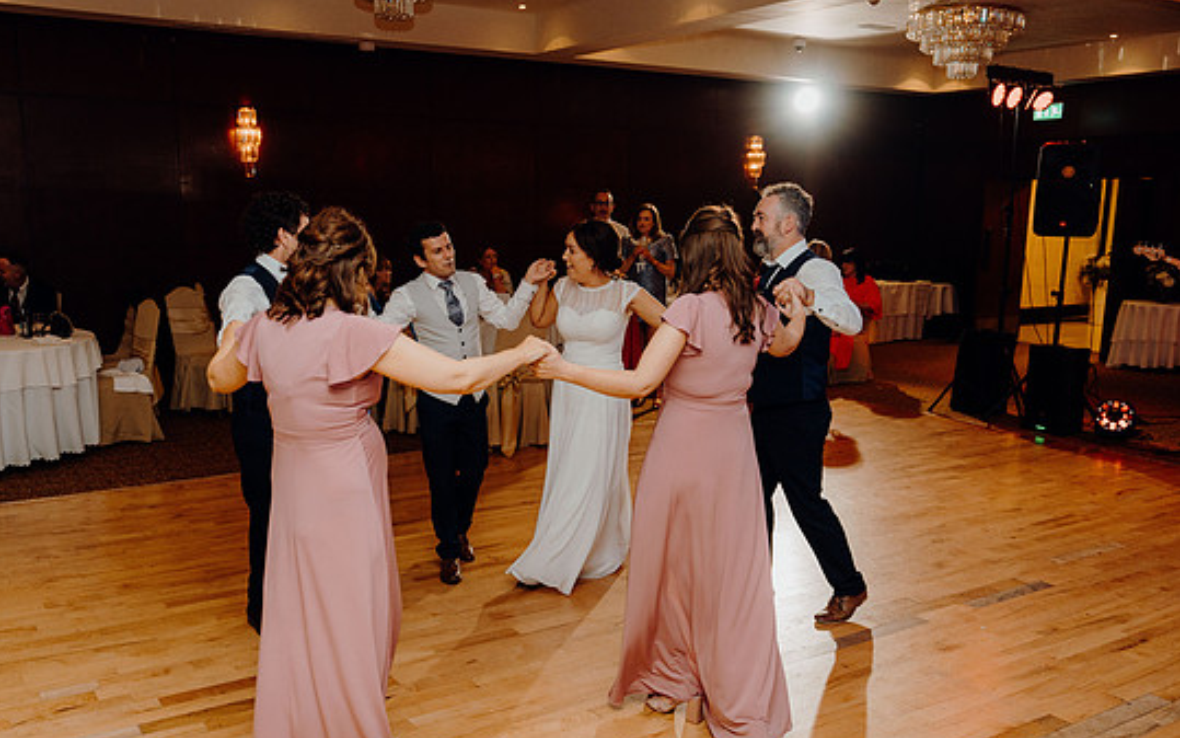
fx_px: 1094
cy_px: 419
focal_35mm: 34
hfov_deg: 56.6
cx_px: 547
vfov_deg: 37.2
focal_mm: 31
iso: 1250
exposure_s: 1/160
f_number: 2.8
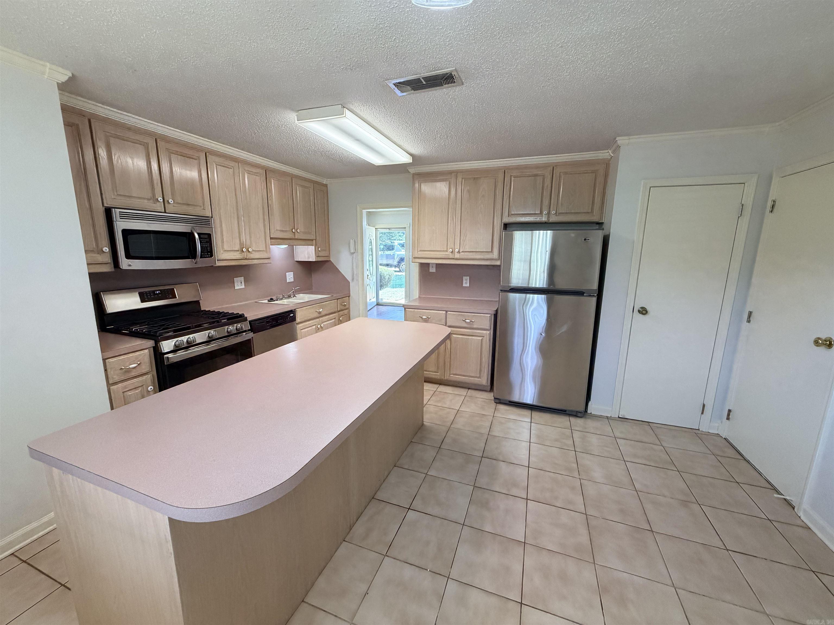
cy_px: 312
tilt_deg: -11.0
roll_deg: +0.4
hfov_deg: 102.1
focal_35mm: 14
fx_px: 337
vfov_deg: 85.7
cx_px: 417
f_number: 2.2
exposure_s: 1/120
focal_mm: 2.22
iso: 200
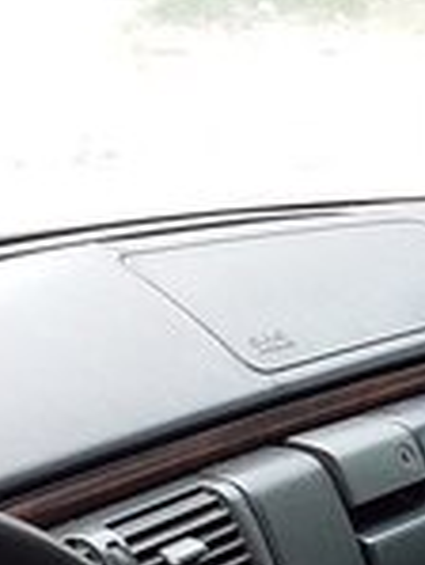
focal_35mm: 103
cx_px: -8
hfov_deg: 14.2
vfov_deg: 17.5
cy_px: 793
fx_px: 1684
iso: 50
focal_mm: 3.3
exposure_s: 1/100
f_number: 2.2
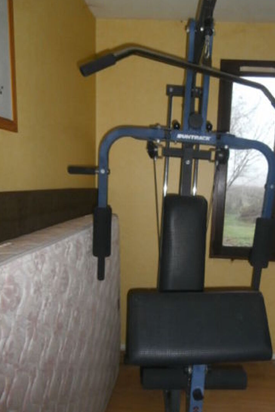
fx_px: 355
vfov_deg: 59.7
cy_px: 251
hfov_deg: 41.8
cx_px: 182
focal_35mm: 31
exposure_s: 1/30
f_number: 3
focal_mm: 4.2
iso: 200
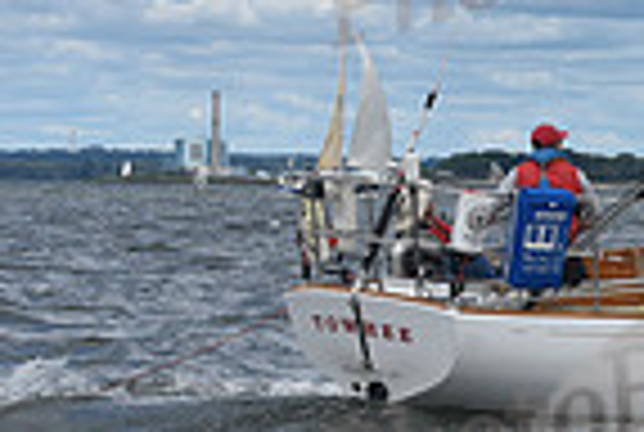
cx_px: 1193
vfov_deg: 4.9
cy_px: 101
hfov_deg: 7.1
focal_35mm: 283
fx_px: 5073
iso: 250
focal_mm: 70
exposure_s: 1/800
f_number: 10
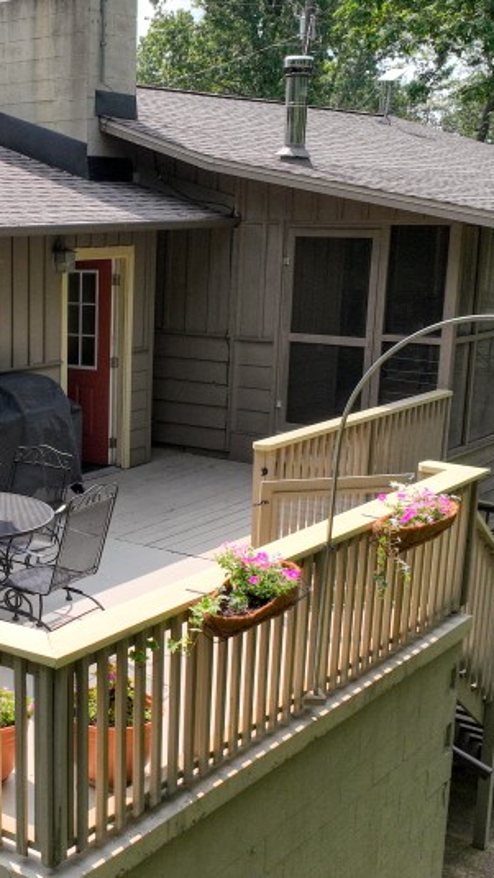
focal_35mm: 50
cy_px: 485
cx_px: -33
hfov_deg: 22.7
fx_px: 1164
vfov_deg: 41.3
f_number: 2.8
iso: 300
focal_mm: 12.3
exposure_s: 1/3200
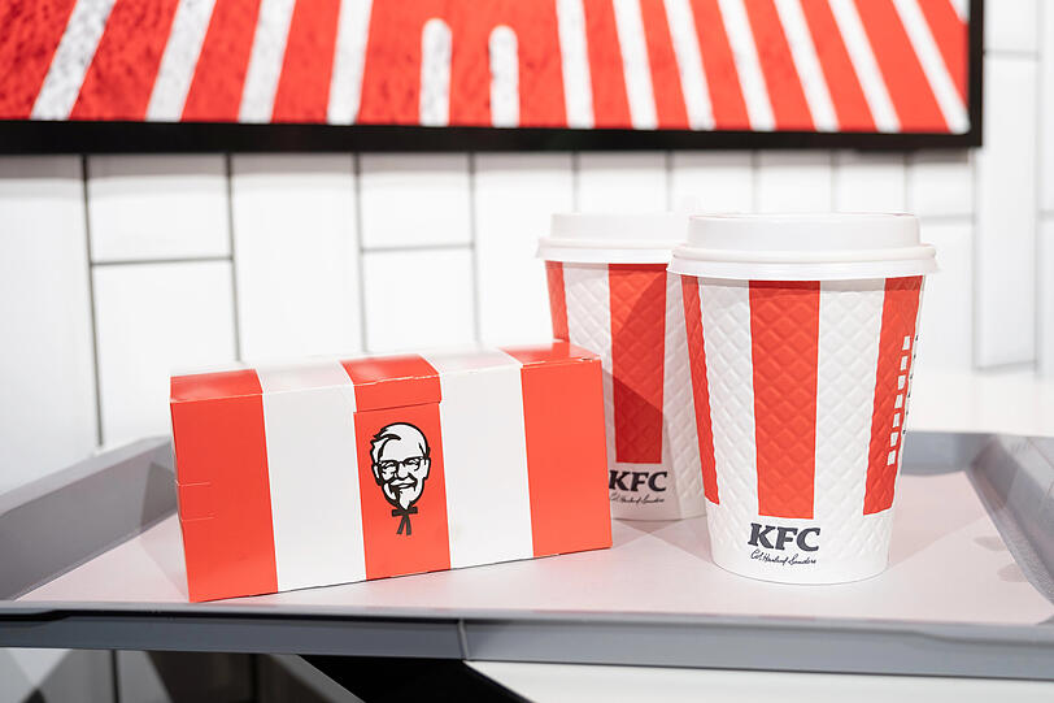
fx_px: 1142
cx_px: 527
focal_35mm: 39
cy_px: 352
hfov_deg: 49.6
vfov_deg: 34.2
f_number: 4
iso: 500
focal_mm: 26
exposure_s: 1/80
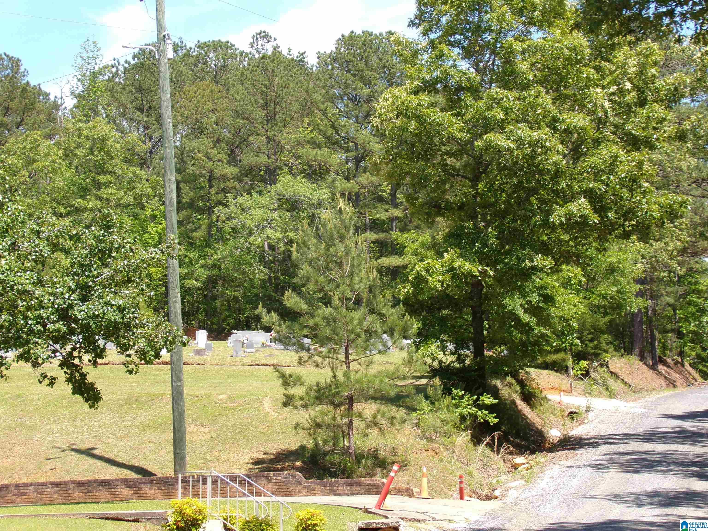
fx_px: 1759
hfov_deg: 22.8
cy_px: 266
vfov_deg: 17.2
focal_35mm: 86
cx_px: 354
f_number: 4.6
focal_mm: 15.4
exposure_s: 1/210
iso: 100
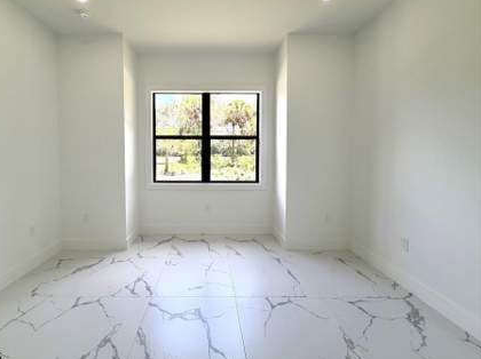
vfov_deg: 77.7
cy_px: 158
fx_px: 222
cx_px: 208
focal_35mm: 16
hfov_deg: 94.0
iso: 64
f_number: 2.2
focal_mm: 2.22
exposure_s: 1/150
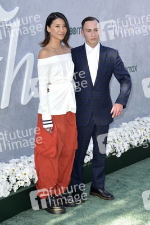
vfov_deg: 26.0
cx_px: 75
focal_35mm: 78
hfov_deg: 17.5
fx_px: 487
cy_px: 112
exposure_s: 1/250
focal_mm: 78
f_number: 6.3
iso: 640
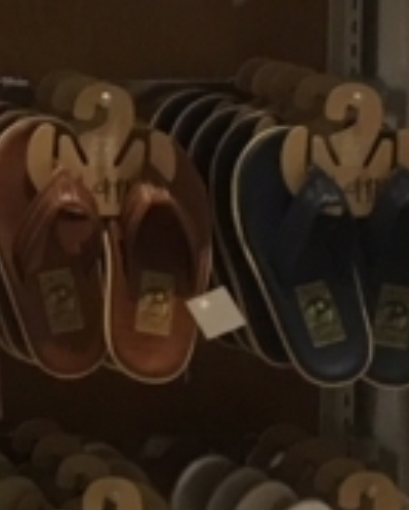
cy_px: -43
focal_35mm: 175
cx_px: -984
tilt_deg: -3.2
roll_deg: +0.4
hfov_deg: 7.4
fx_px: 2646
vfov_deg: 10.9
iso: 80
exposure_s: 1/30
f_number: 2.2
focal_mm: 4.15
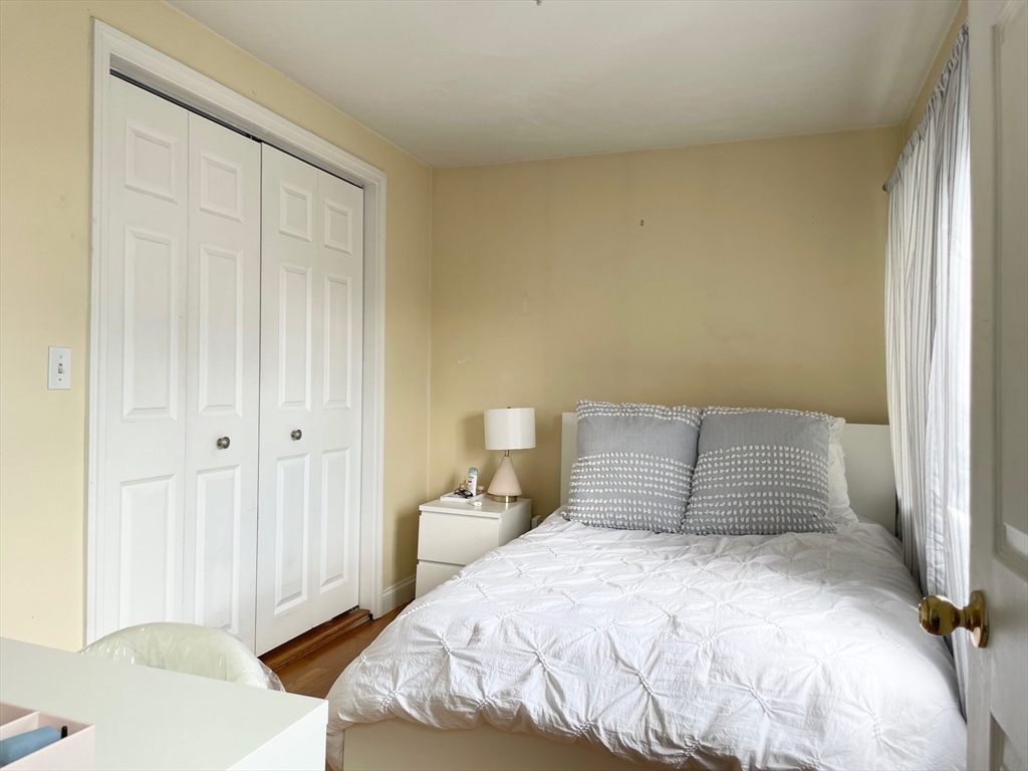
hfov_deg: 67.3
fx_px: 772
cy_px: 386
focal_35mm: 26
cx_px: 514
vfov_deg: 53.1
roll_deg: -0.6
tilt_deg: -0.2
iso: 32
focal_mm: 4.2
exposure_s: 1/175
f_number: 1.6
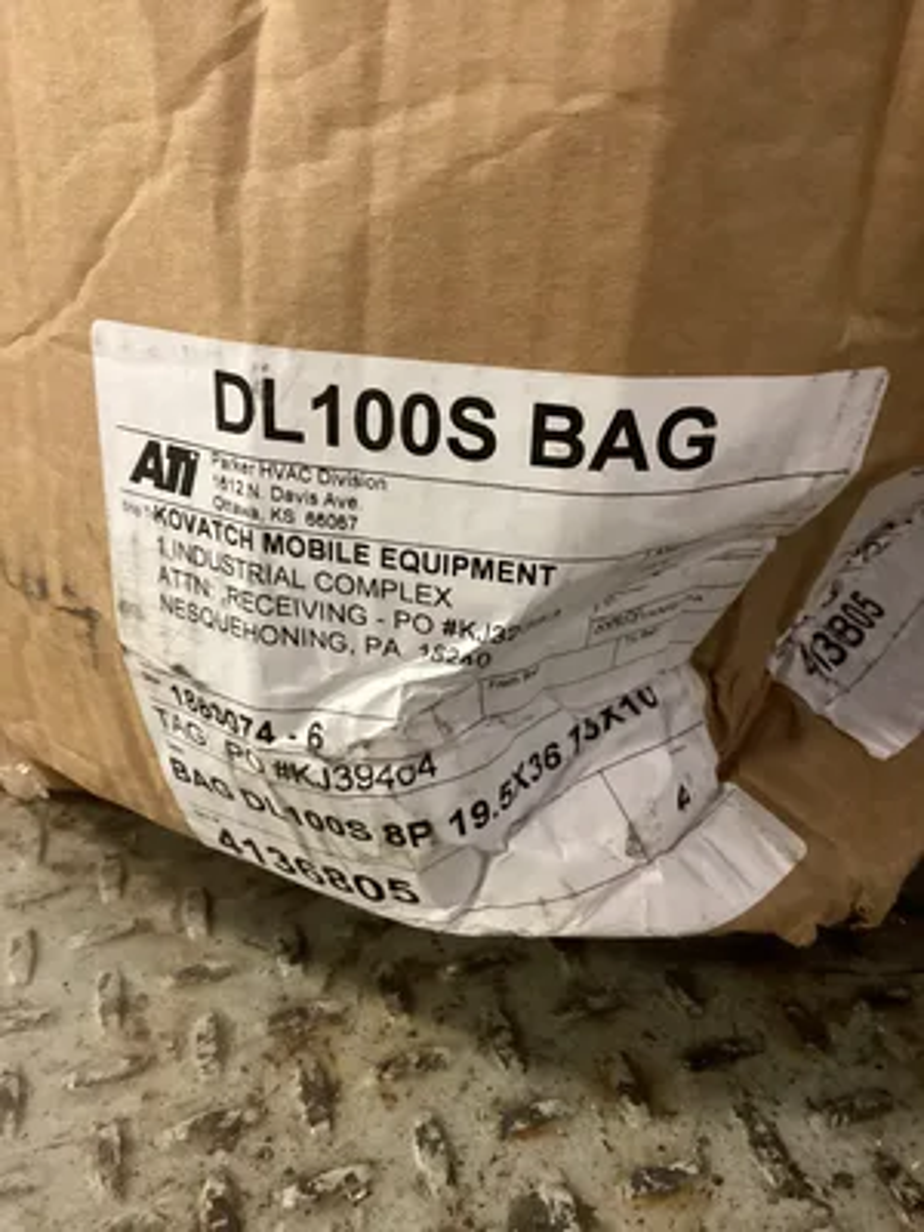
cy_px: 616
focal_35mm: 31
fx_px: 1103
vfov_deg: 58.4
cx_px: 462
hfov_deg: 45.4
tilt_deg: -29.1
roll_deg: +5.2
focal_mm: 3.3
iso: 640
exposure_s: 1/30
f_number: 2.4
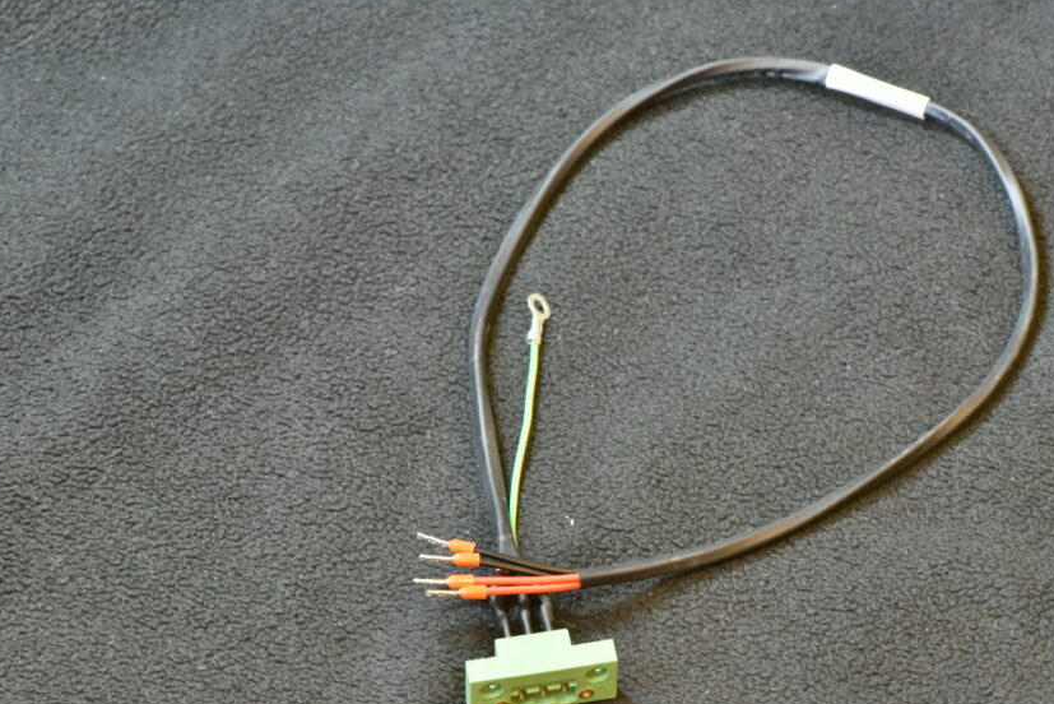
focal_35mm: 130
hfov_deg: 15.8
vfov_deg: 10.6
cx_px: 571
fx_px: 3807
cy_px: 383
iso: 12800
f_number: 14
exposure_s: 1/40
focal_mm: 105
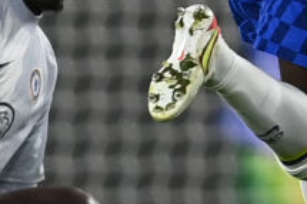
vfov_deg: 0.7
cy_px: -35
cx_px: 10
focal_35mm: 1906
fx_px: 16241
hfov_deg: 1.1
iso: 2000
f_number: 2.8
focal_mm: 400
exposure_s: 1/1600
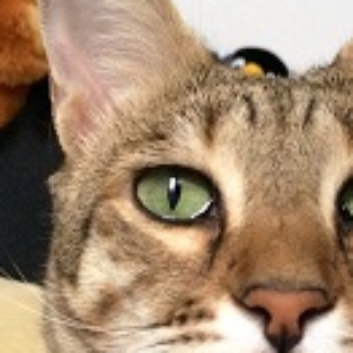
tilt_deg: +14.1
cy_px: 341
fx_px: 900
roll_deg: -3.3
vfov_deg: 21.5
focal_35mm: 78
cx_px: 256
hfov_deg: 22.0
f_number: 2.2
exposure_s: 1/20
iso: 320
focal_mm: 4.15
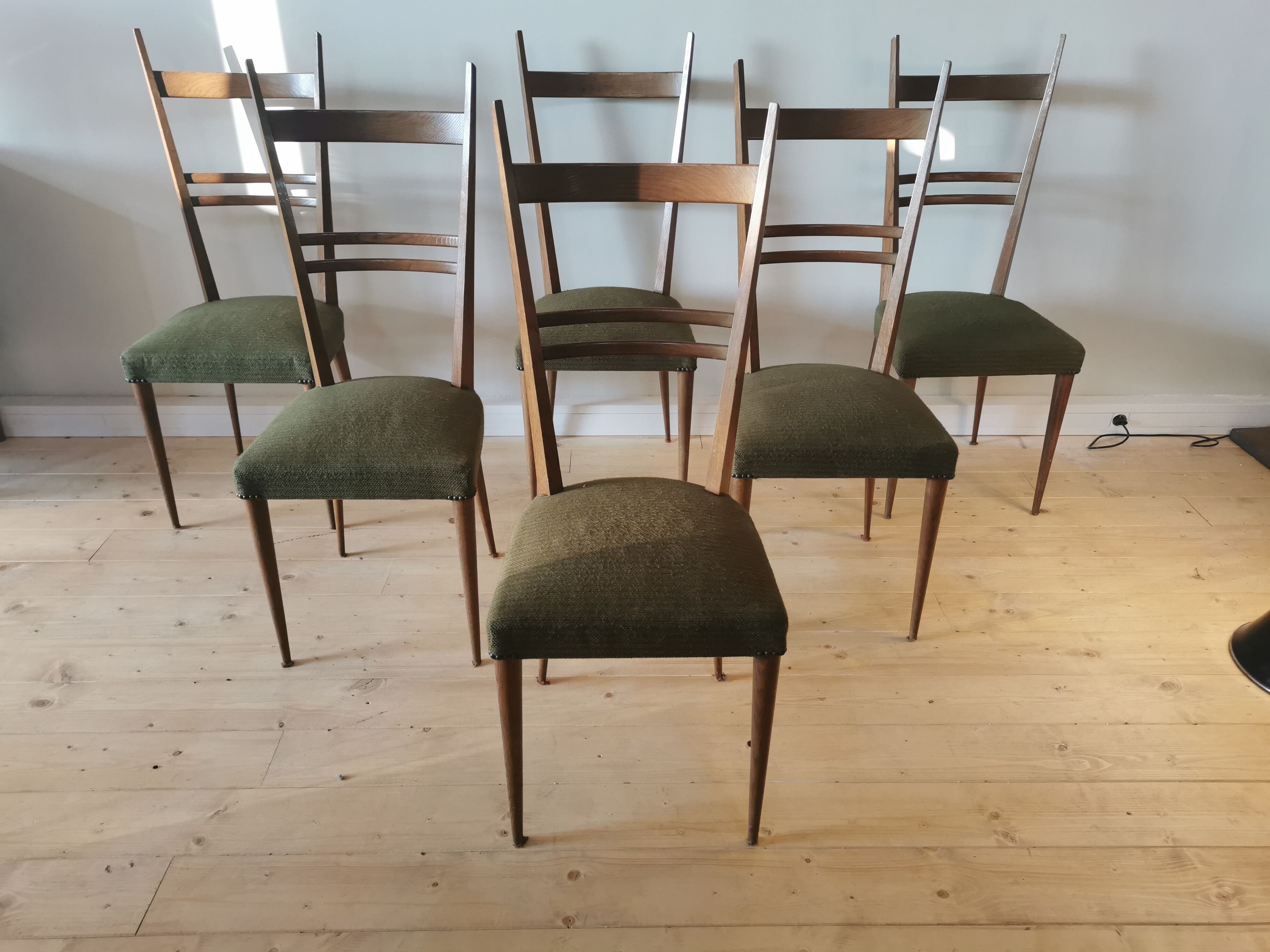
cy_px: 476
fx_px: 991
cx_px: 635
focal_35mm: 27
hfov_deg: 65.3
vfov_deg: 51.4
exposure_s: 1/100
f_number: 1.8
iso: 200
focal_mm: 5.58
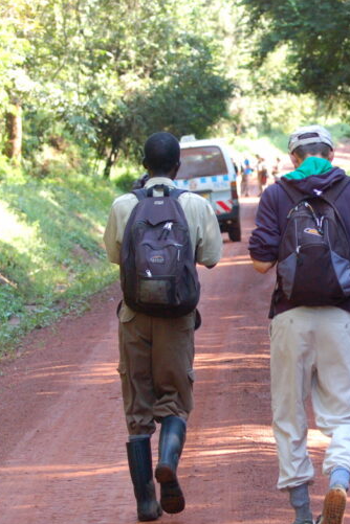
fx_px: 3485
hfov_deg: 5.7
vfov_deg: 8.6
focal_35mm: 239
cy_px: 322
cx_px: 388
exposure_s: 1/200
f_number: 4.8
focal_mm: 78
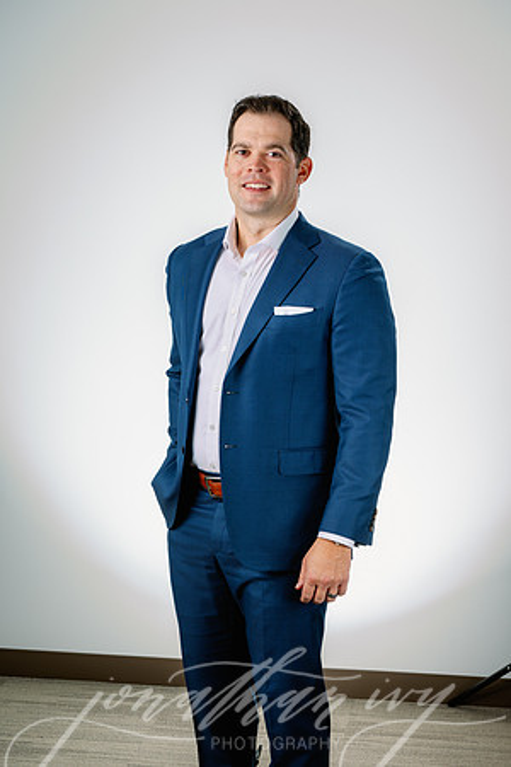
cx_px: 256
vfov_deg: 31.9
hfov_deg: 21.6
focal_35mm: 63
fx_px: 1341
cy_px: 384
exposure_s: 1/160
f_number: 8
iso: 125
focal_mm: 63
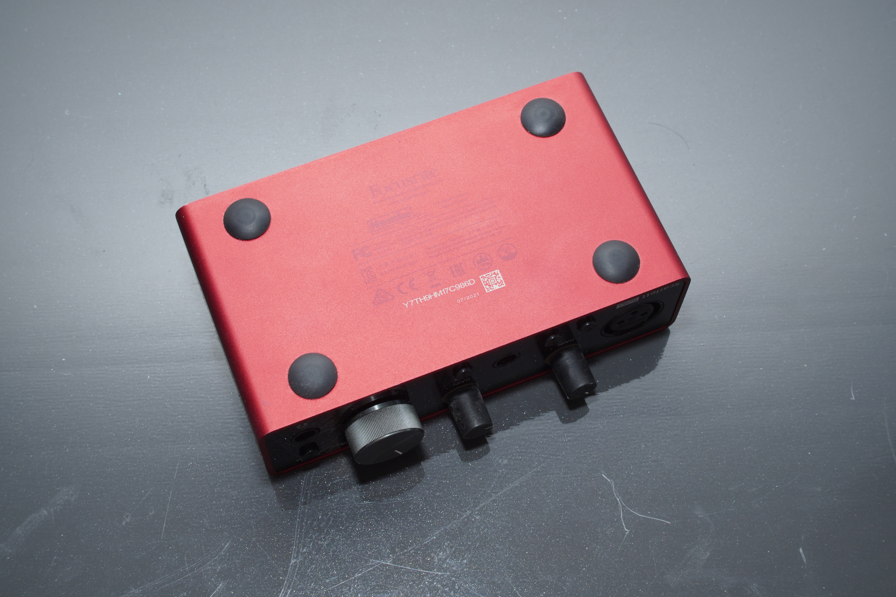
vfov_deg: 25.8
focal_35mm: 52
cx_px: 448
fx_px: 1307
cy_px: 298
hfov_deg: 37.9
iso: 250
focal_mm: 35
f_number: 9
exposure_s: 1/160
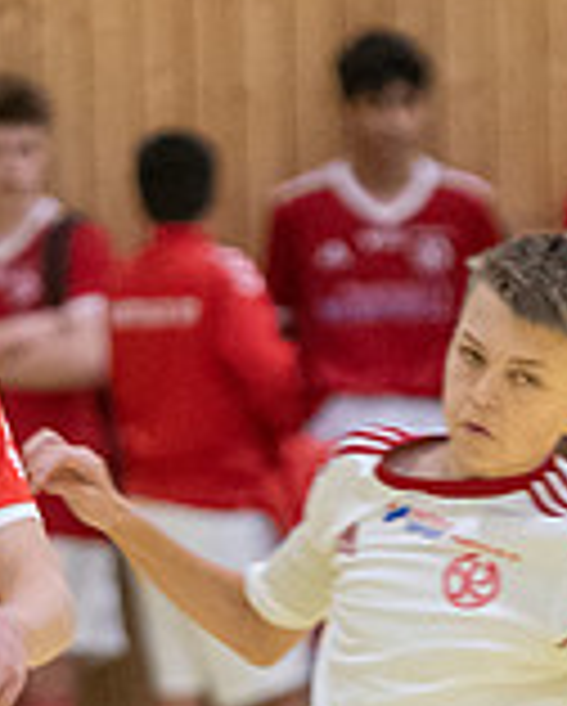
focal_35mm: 971
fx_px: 20329
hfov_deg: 1.6
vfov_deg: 2.0
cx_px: -41
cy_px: 858
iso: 4000
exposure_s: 1/400
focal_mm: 160
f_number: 3.2
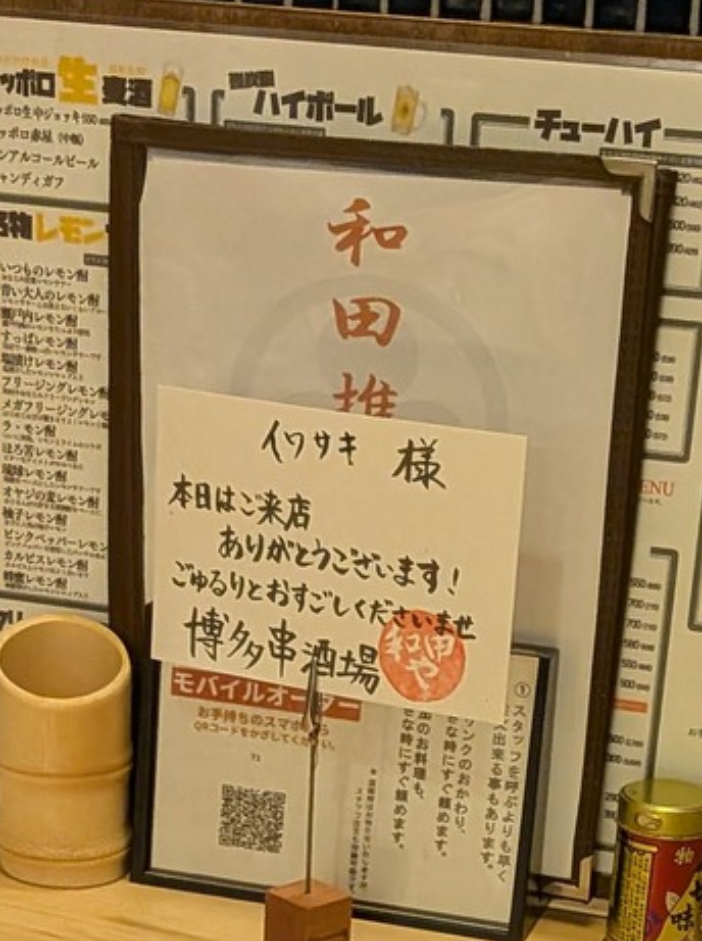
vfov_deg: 69.5
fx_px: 678
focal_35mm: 25
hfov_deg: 54.7
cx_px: 349
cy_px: 478
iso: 460
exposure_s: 1/120
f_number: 1.7
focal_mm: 4.53
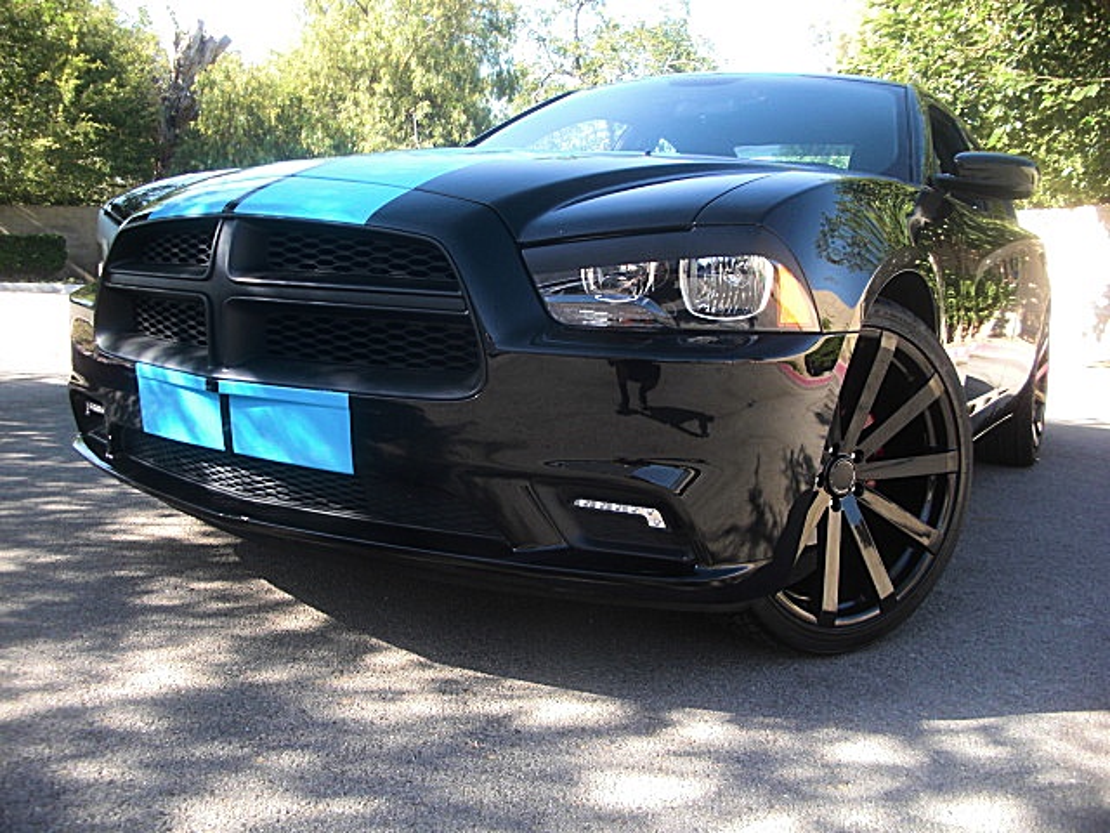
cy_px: 416
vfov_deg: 39.7
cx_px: 555
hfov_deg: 51.4
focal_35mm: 36
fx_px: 1154
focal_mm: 6.3
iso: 50
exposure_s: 1/100
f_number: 2.8
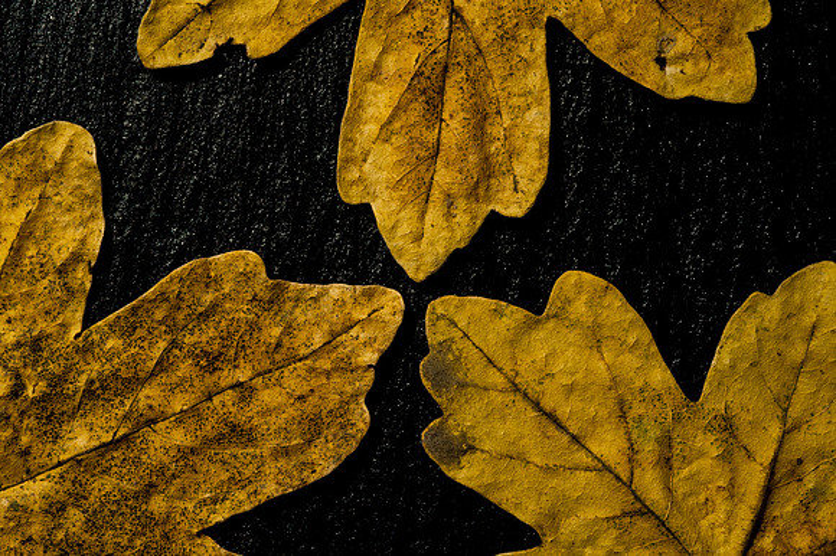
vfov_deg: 22.6
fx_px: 1392
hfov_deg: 33.4
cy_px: 278
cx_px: 418
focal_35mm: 60
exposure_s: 5
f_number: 16
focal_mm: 60
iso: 200
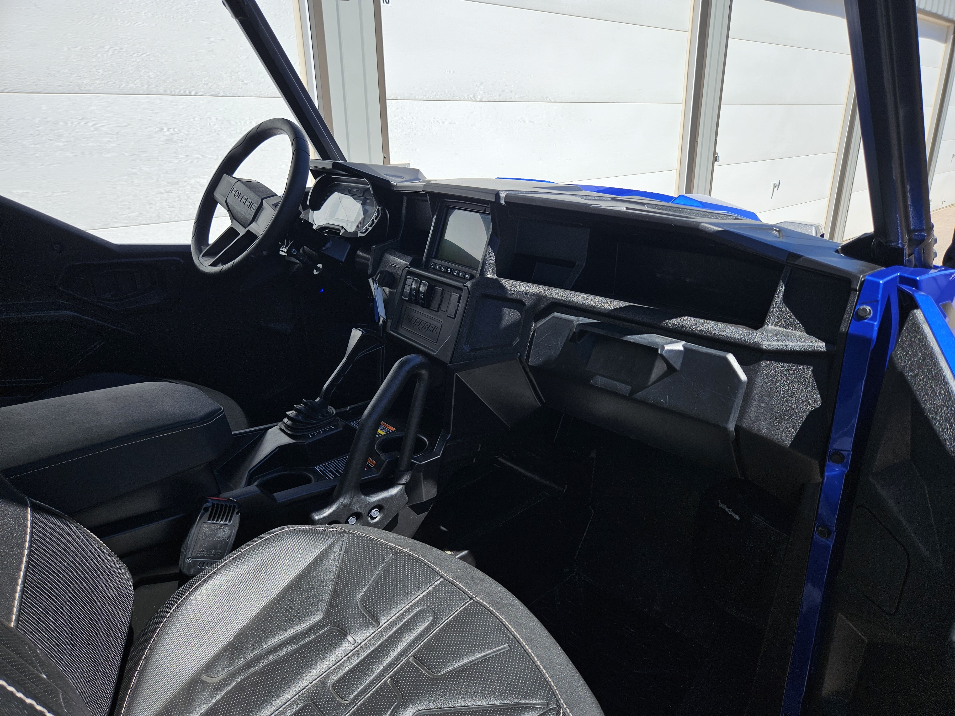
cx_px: 478
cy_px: 358
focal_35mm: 23
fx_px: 635
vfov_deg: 58.9
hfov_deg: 73.9
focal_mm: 5.4
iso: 25
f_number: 1.8
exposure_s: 1/1215
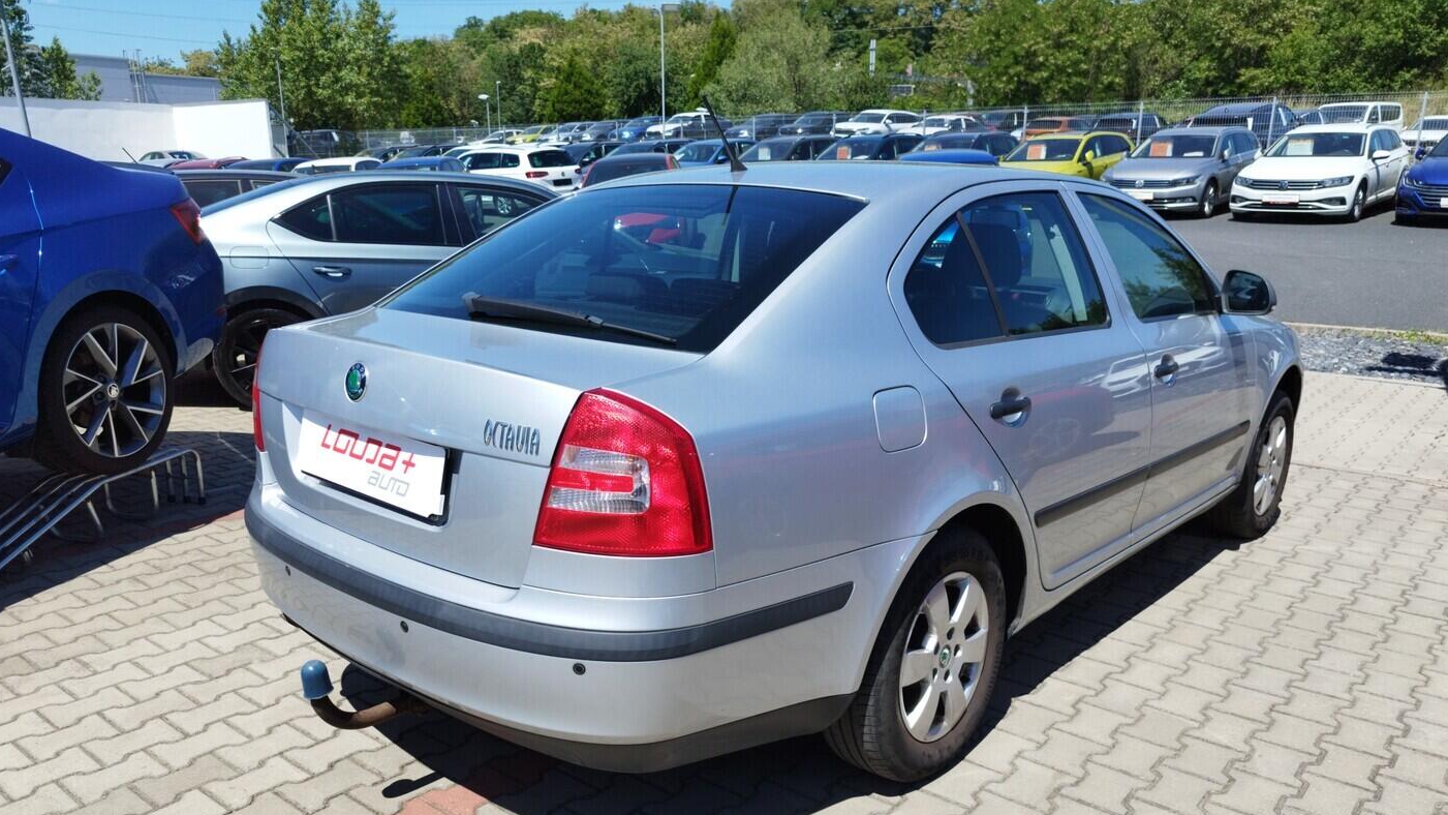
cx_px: 713
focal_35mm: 28
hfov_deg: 67.9
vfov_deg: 41.3
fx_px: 1075
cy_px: 490
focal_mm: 5.95
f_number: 1.89
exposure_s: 1/799
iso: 50
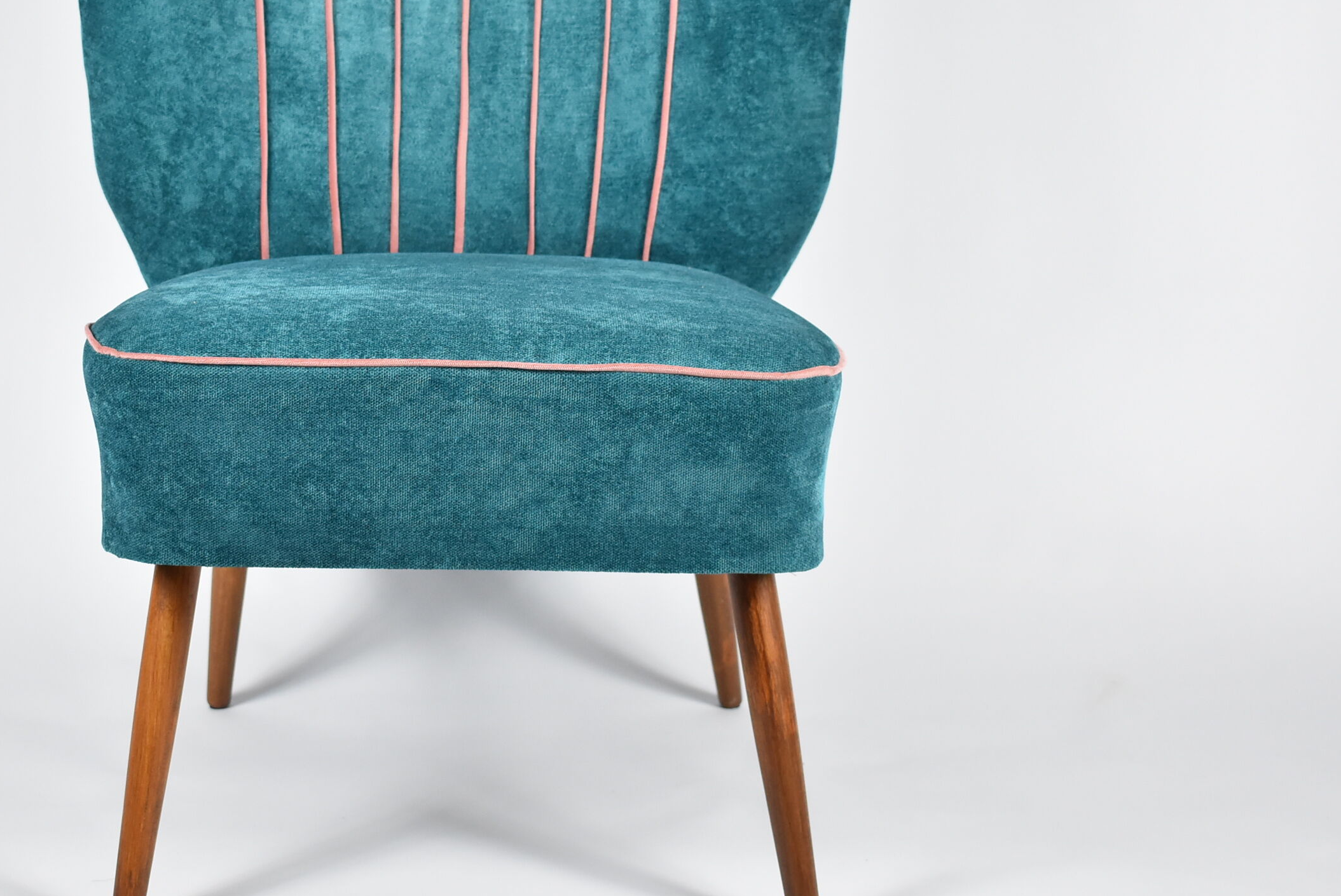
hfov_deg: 32.3
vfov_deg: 22.0
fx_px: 2301
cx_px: 457
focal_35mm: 62
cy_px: 349
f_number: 4.2
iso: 1000
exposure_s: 1/125
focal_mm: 29
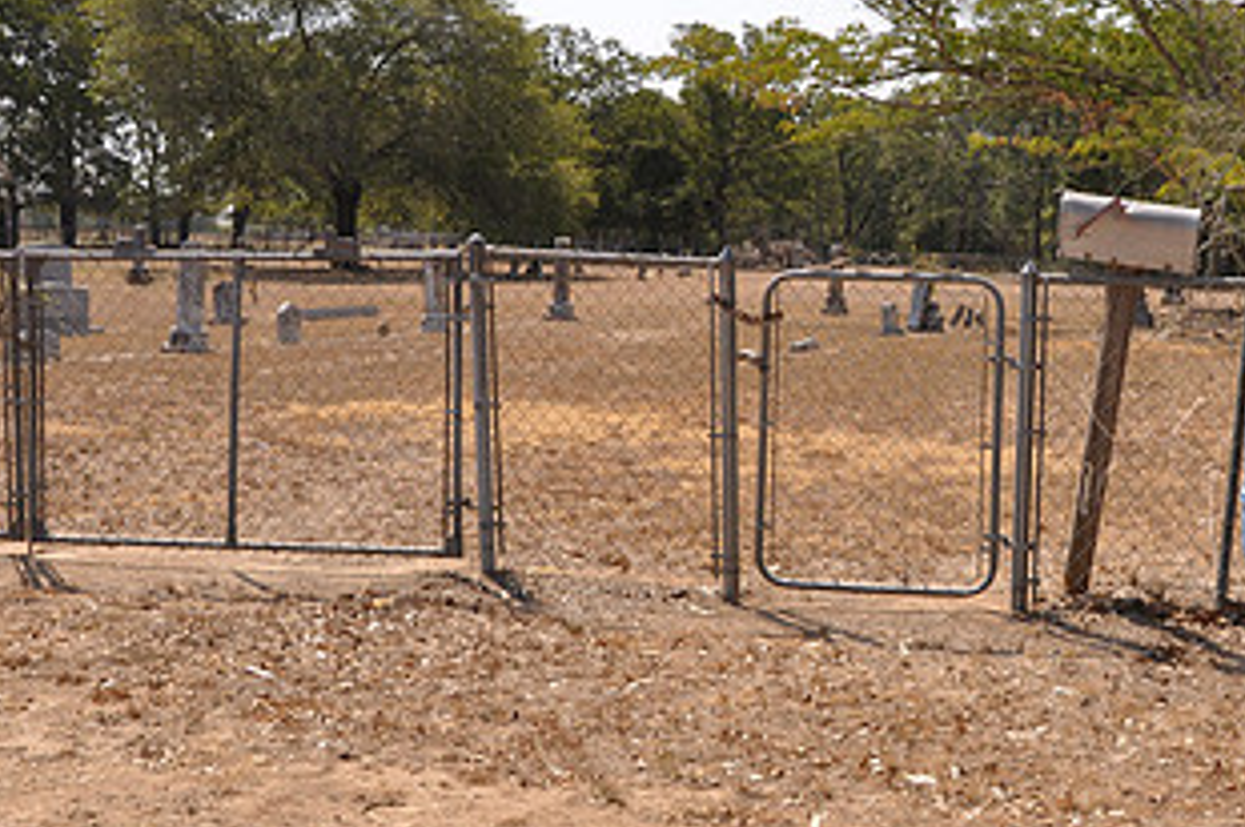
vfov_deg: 23.0
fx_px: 2036
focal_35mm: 59
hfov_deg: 33.5
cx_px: 904
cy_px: 375
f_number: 7.1
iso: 200
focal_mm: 21
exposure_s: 1/200
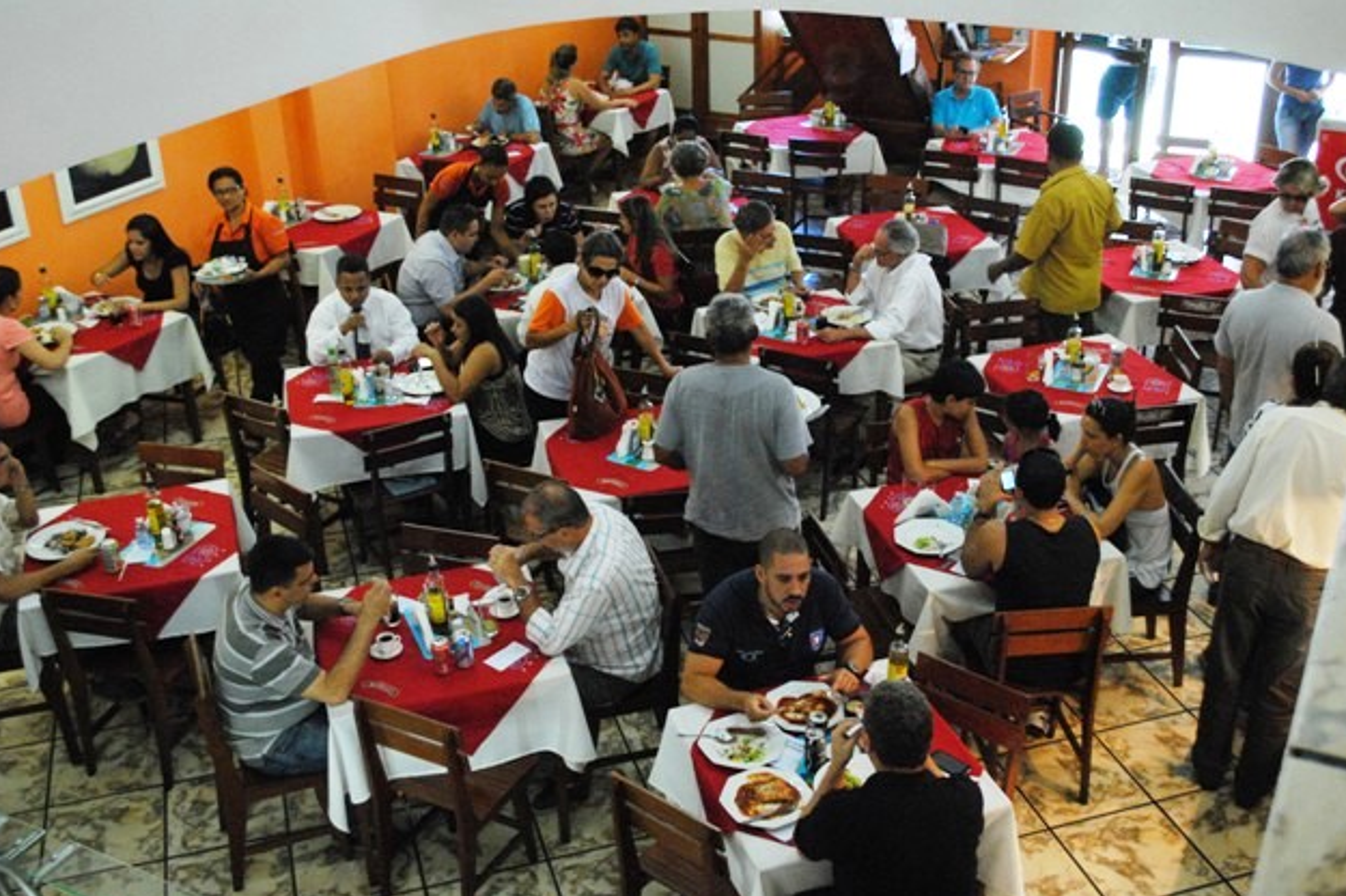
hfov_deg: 48.5
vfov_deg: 33.4
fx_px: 1495
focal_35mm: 40
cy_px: 457
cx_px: 681
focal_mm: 26
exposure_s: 1/50
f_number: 4.2
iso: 1600
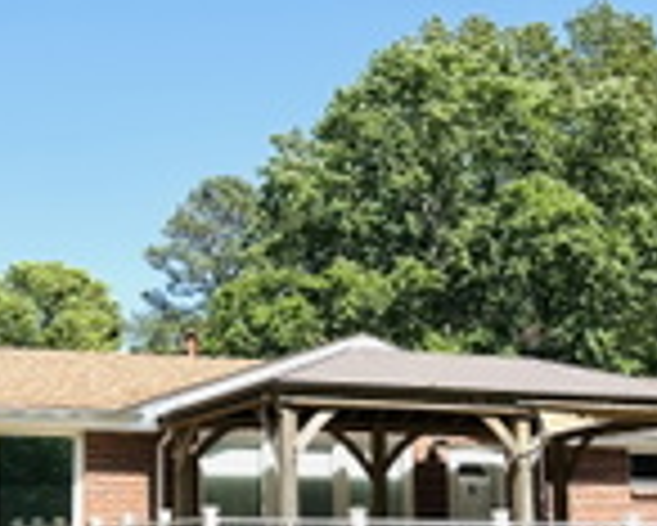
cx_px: 153
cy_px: 373
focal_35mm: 64
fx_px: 1245
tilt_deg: +7.9
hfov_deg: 29.0
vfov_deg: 23.7
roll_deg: +0.2
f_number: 1.78
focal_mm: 6.86
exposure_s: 1/2967
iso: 80
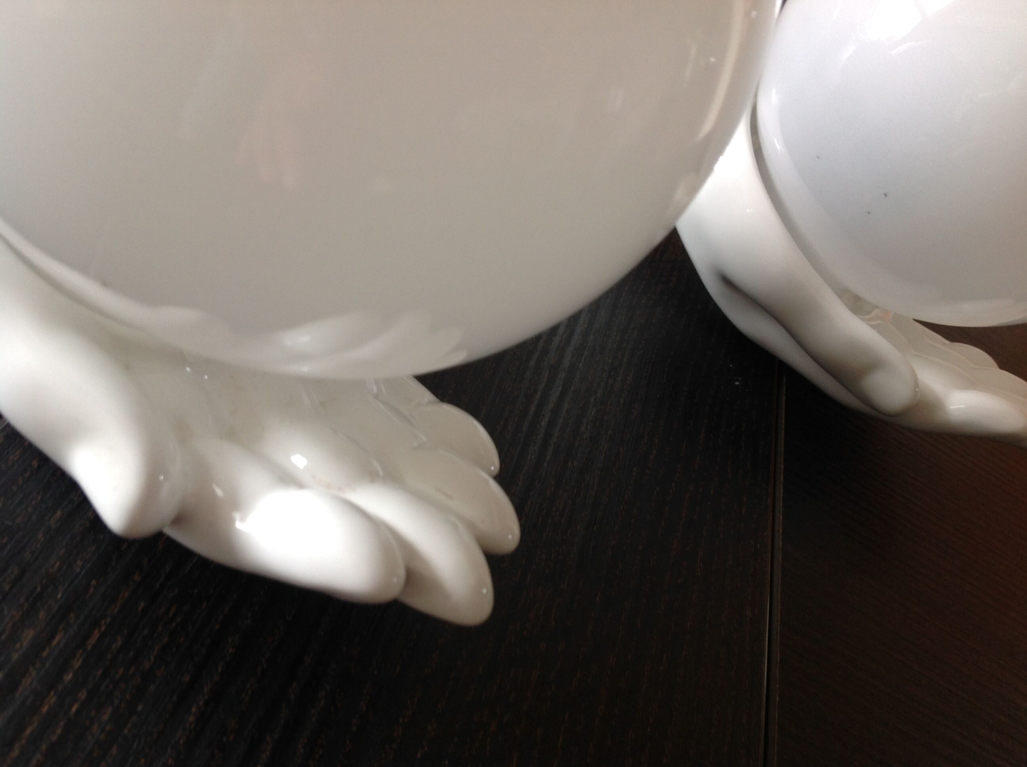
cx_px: 514
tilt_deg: -36.4
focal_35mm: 35
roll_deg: -35.0
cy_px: 384
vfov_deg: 40.6
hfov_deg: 52.7
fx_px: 1037
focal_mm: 4.28
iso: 50
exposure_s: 1/15
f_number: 2.4
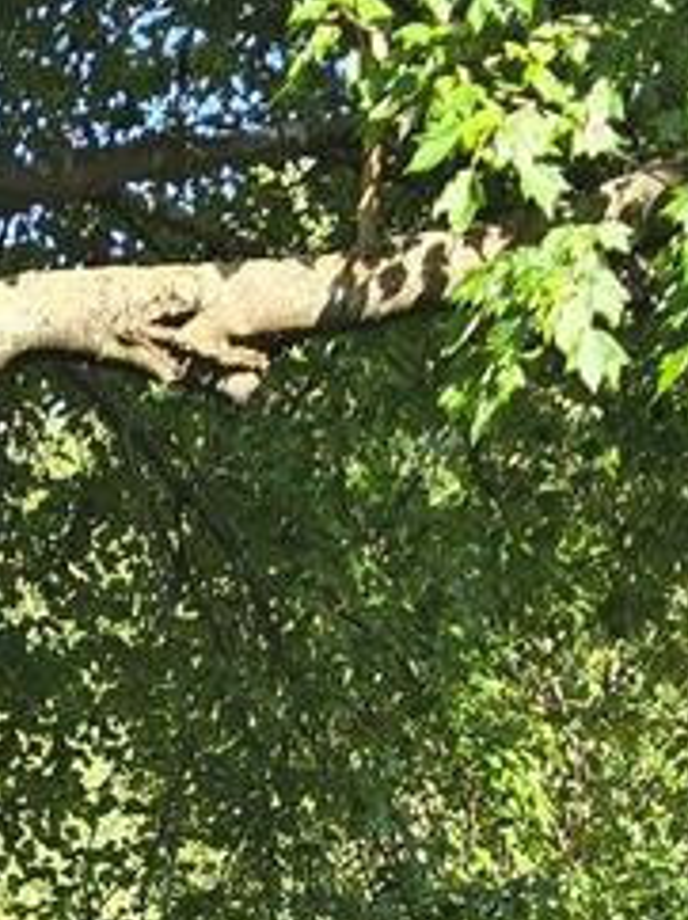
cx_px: -95
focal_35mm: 146
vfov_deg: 11.4
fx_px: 3876
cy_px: 2156
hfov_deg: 10.0
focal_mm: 6.3
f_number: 1.7
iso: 16
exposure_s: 1/180
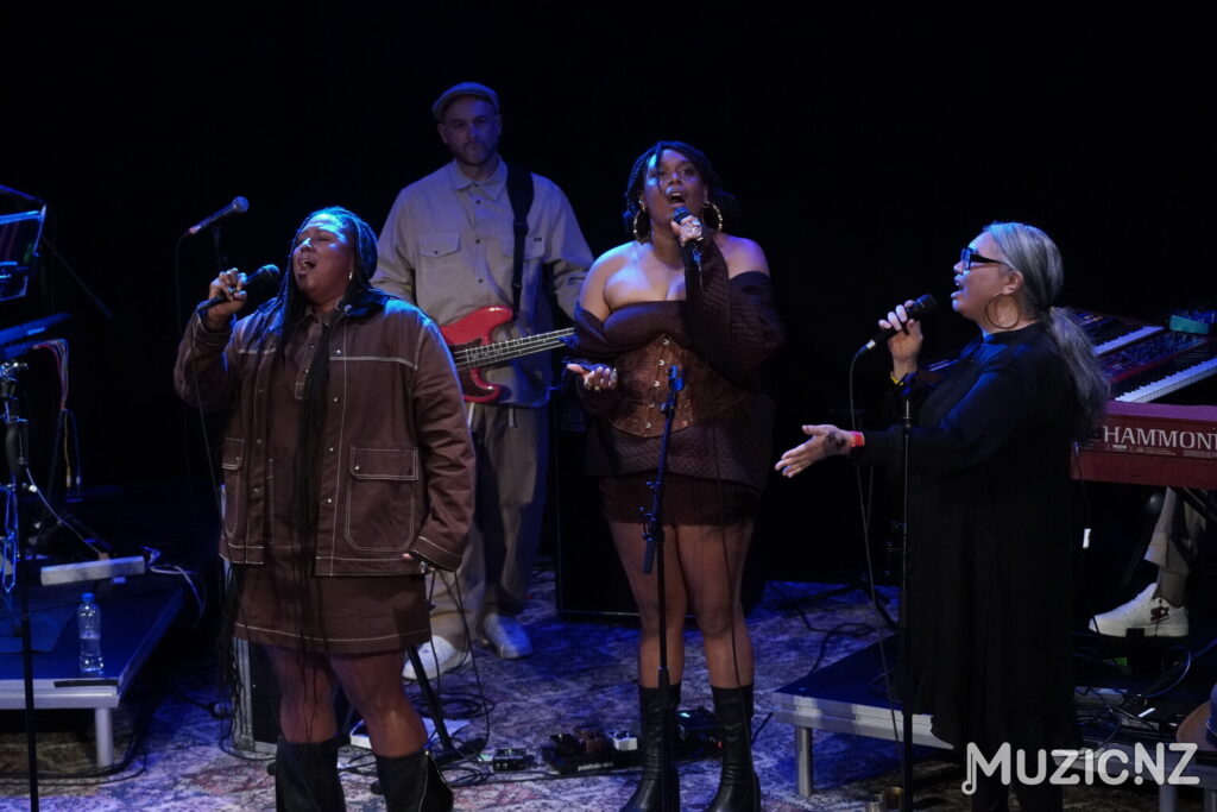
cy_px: 406
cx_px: 608
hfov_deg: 17.5
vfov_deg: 11.7
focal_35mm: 117
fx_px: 3956
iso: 5000
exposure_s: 1/100
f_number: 4.5
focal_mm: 78
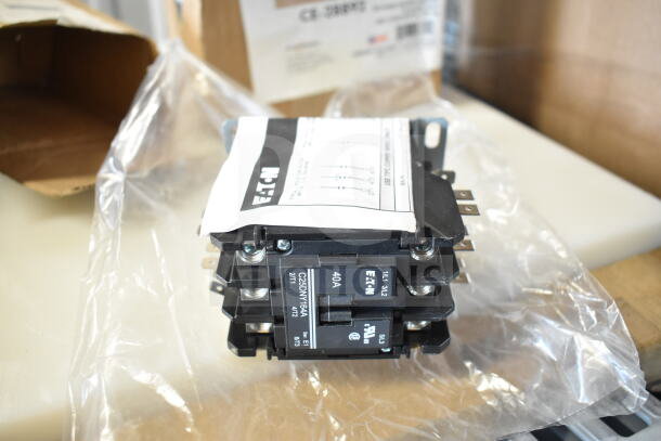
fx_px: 606
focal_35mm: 33
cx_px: 330
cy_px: 220
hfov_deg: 57.2
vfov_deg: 40.0
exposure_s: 1/50
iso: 1600
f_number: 3.8
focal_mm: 22
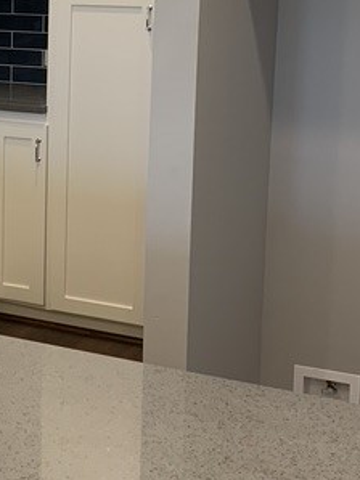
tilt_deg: -7.7
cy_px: 148
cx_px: -98
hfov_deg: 15.8
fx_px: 1235
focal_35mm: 89
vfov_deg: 21.9
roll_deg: -0.1
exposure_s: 1/60
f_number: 1.8
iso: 80
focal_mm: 4.25
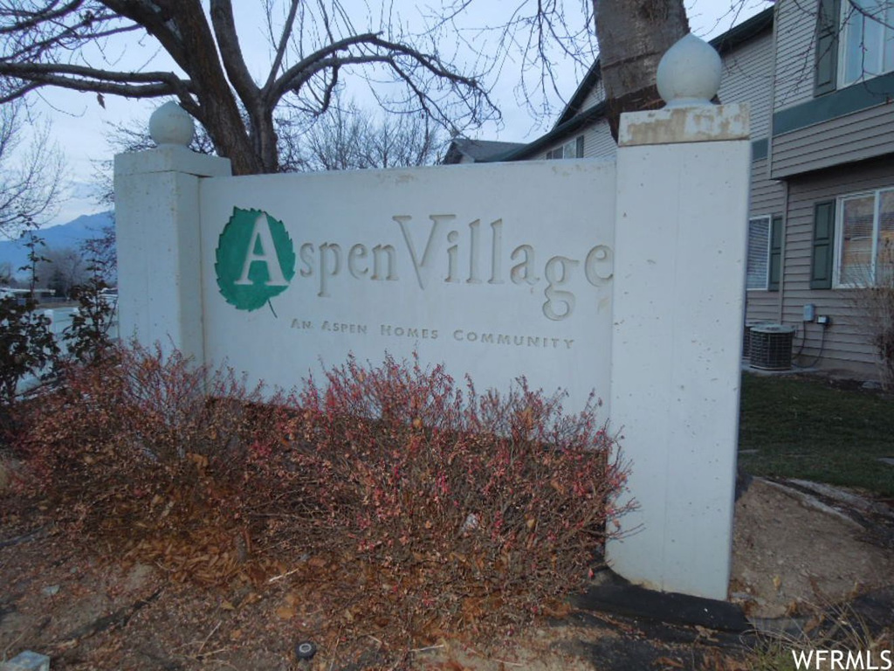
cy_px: 336
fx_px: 646
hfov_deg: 69.4
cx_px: 447
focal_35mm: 25
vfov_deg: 54.9
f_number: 3.3
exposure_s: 1/30
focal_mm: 4.5
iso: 200
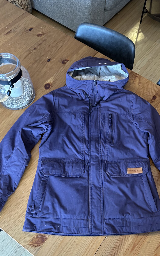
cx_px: 102
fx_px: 216
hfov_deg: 40.3
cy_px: 142
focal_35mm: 31
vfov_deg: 61.1
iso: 500
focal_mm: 6.86
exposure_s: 1/60
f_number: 1.78
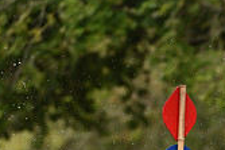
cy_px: 243
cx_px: 309
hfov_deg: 3.0
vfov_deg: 2.0
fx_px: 4346
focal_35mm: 696
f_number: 4.5
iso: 1000
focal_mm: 200
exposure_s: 1/1000
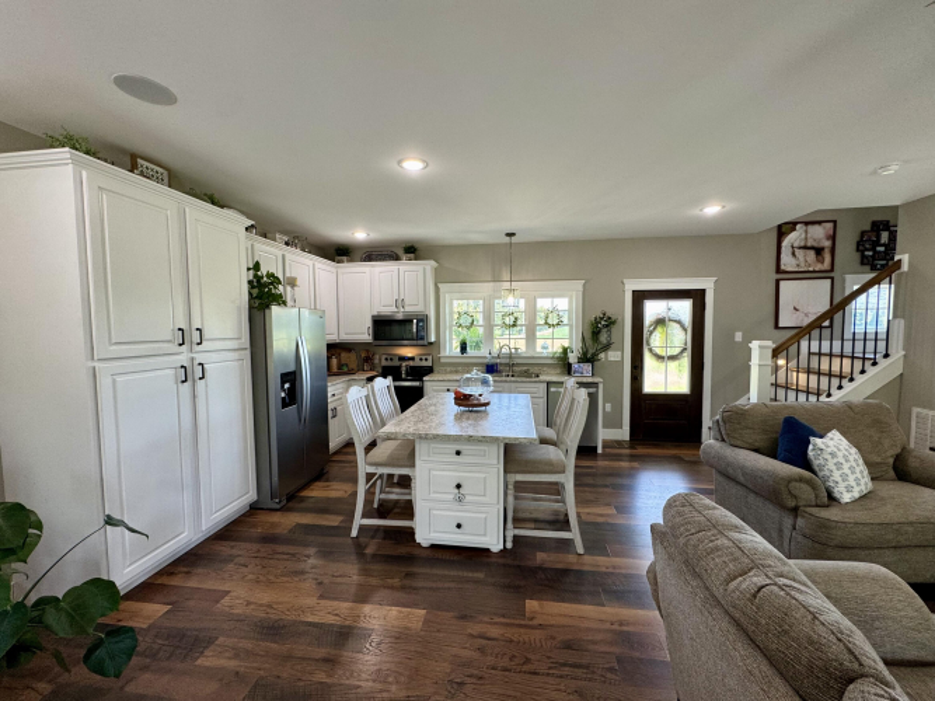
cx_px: 468
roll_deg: +0.3
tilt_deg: -4.1
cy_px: 350
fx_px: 378
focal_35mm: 14
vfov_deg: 85.7
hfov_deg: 102.1
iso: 125
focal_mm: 2.22
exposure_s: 1/120
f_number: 2.2
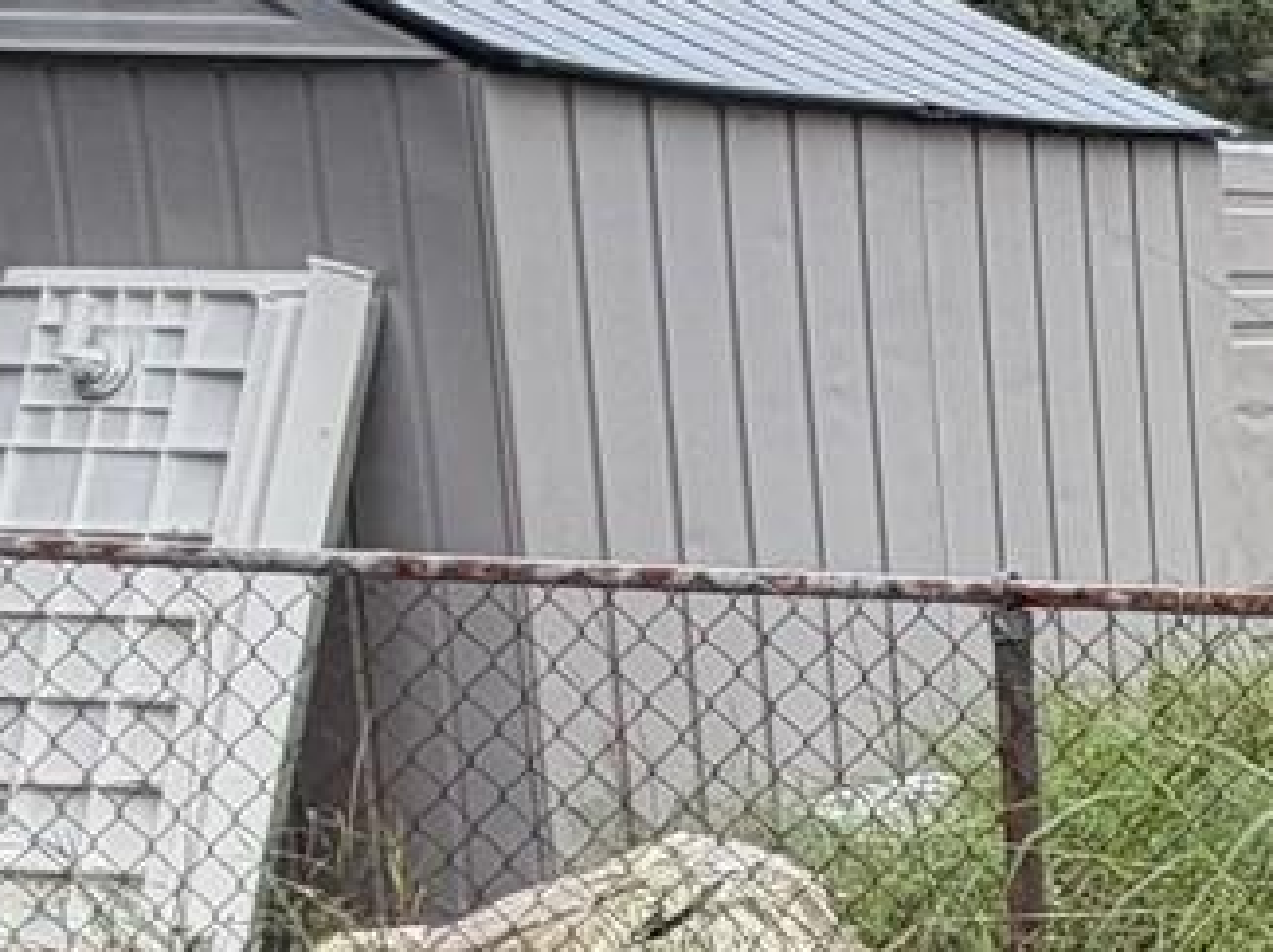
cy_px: 611
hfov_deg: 17.7
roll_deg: -1.5
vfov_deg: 21.2
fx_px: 2535
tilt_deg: -5.2
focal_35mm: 69
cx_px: 2652
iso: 40
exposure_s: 1/502
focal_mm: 2.22
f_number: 2.2
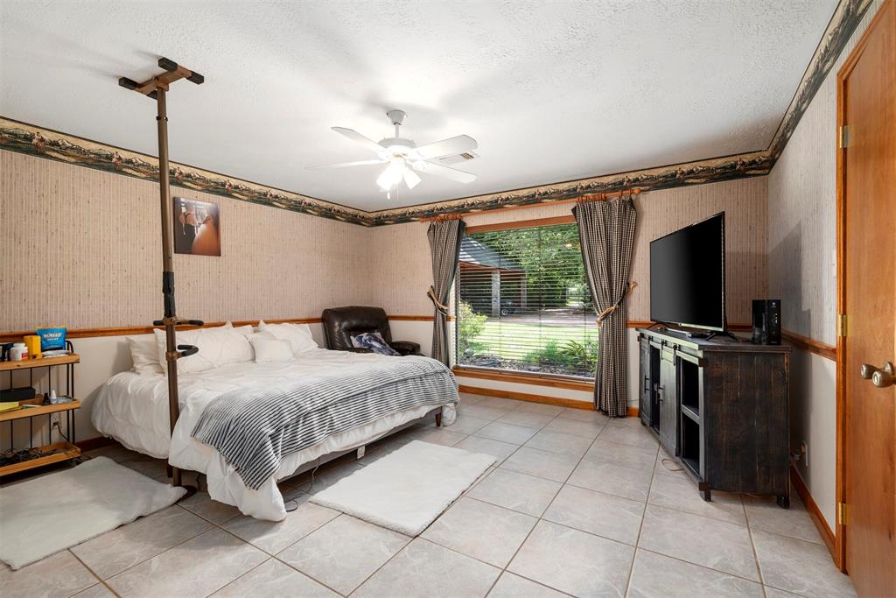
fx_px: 386
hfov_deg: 98.5
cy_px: 299
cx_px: 448
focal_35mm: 16
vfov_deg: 75.5
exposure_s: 1/4
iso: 320
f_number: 8
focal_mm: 15.5
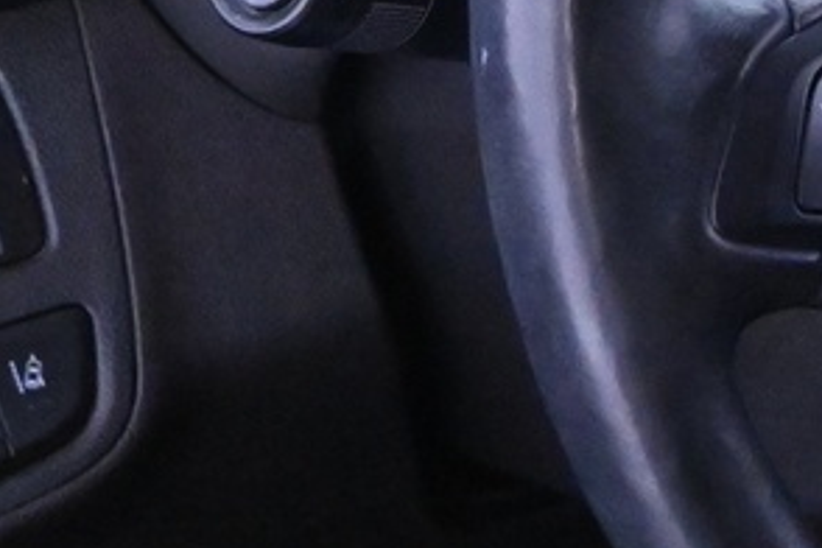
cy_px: -140
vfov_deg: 7.5
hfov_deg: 10.5
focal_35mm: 182
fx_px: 4155
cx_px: 1591
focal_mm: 22
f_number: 4
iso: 6400
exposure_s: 1/50
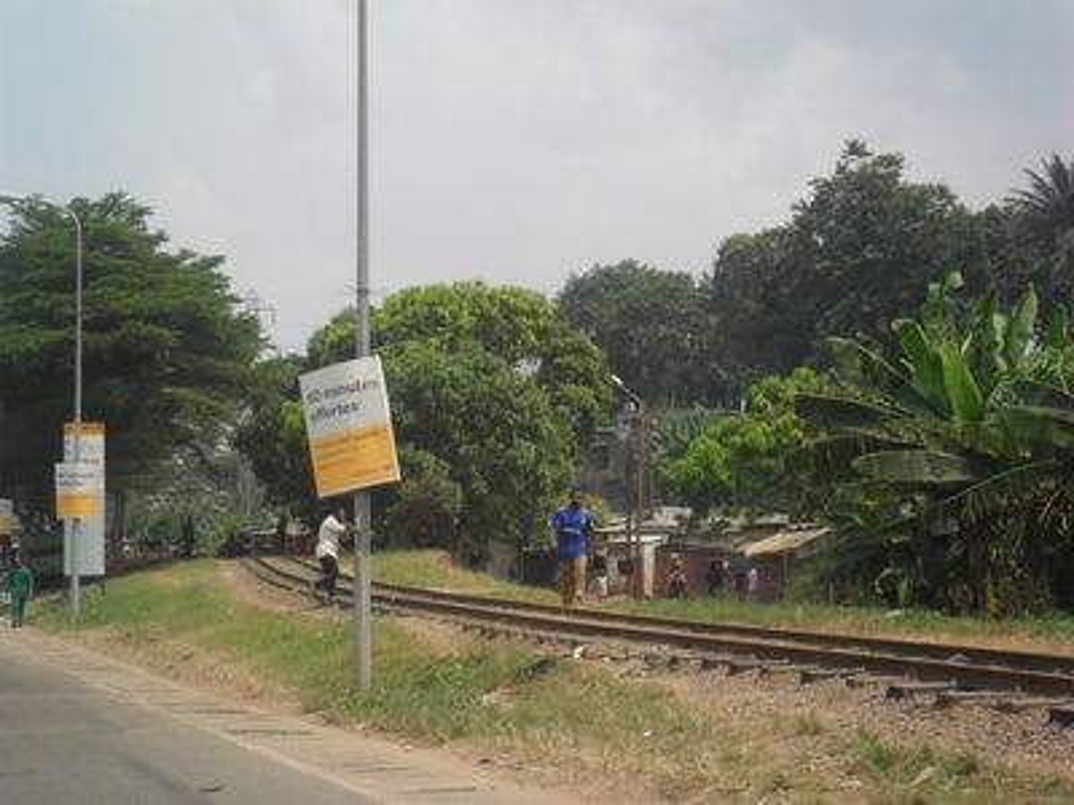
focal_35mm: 74
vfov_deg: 19.9
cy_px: 402
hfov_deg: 26.3
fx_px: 2296
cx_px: 537
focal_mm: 13.2
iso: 100
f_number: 3.9
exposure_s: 1/750
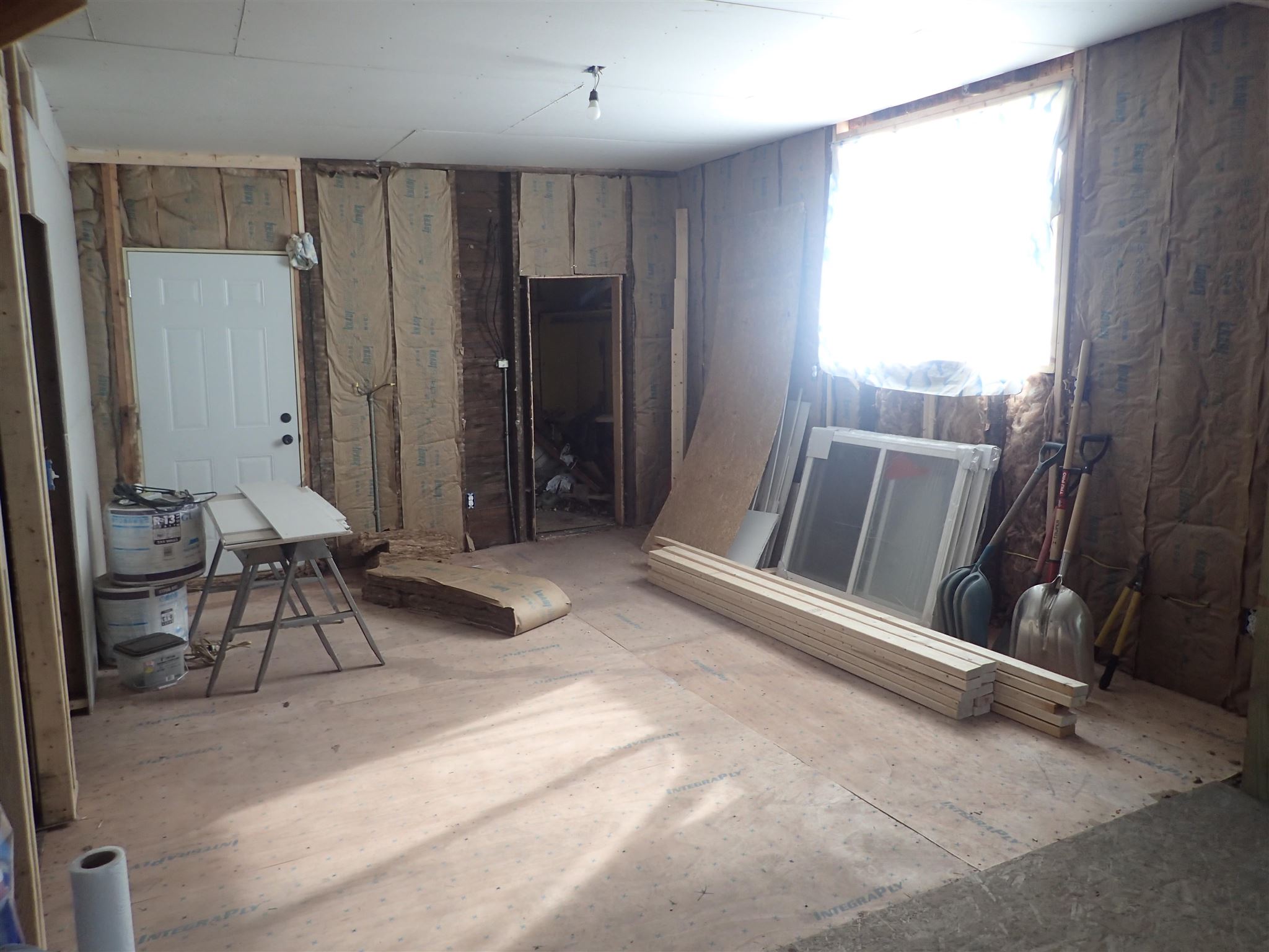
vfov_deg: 54.9
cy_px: 476
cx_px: 634
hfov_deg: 69.4
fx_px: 916
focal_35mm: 25
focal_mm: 4.5
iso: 125
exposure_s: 1/60
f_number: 2
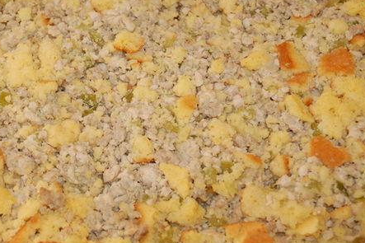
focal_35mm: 102
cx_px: 113
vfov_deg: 13.4
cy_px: 124
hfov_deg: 19.9
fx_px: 1034
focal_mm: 40
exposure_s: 1/60
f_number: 4.5
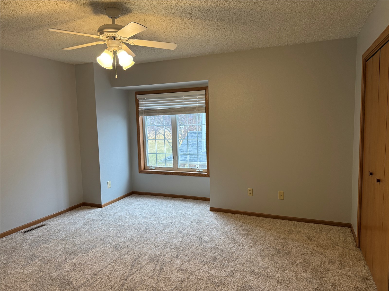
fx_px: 270
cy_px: 146
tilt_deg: -4.8
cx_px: 194
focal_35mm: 24
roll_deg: +1.3
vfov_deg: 56.8
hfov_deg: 71.6
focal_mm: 6.76
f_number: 1.78
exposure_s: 1/120
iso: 125
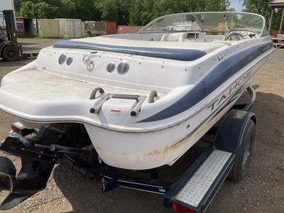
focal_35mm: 29
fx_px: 238
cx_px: 142
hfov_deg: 61.7
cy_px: 106
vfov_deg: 48.2
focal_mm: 3
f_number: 1.8
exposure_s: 1/2427
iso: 25
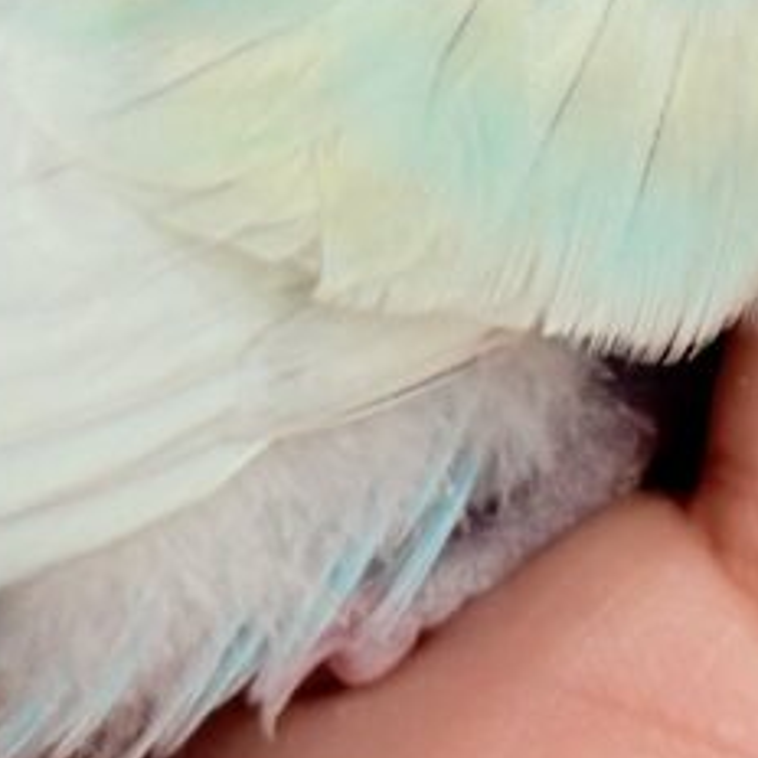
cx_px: 921
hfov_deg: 7.3
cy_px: -350
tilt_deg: -13.2
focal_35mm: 238
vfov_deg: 7.2
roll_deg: +5.4
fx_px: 5896
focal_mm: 5.96
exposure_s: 1/100
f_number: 1.6
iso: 64
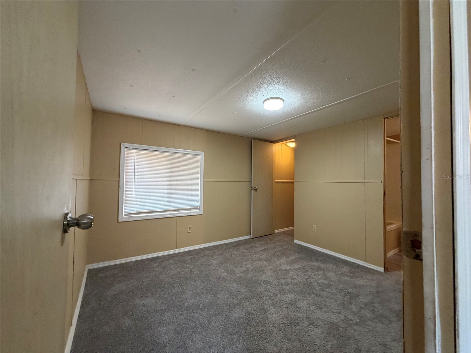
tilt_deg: +0.1
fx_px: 190
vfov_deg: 85.7
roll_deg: -1.4
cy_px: 176
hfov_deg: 102.1
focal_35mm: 14
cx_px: 236
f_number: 2.2
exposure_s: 1/60
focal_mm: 2.22
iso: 250
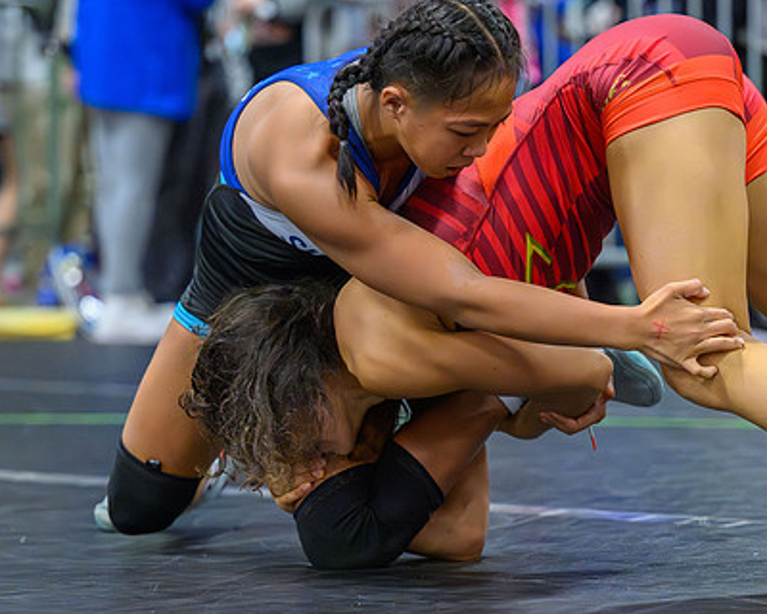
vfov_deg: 7.9
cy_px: 415
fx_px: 4427
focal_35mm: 195
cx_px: 421
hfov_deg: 9.9
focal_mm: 110
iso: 18000
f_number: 2.8
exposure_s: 1/640
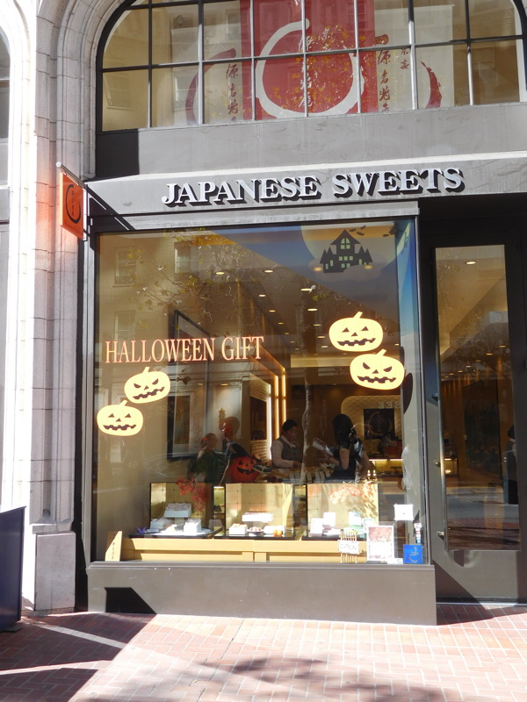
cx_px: 264
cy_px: 351
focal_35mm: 35
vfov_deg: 52.6
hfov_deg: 40.7
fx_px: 710
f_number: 3.8
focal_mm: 6.2
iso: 125
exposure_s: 1/250
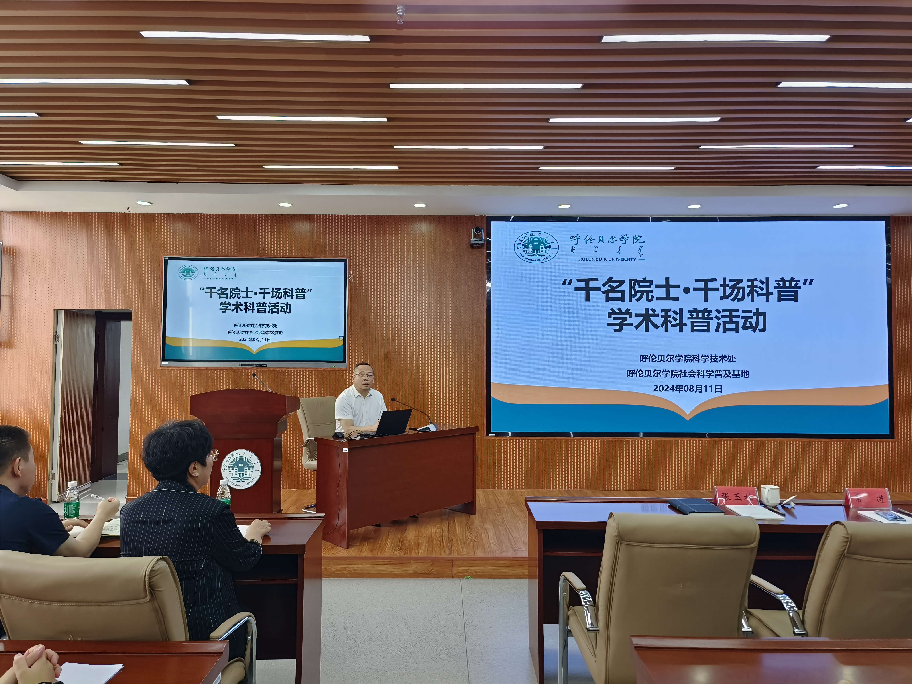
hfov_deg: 73.9
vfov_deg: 58.9
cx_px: 456
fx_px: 606
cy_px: 342
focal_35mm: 23
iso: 610
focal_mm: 5.5
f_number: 1.75
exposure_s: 1/100
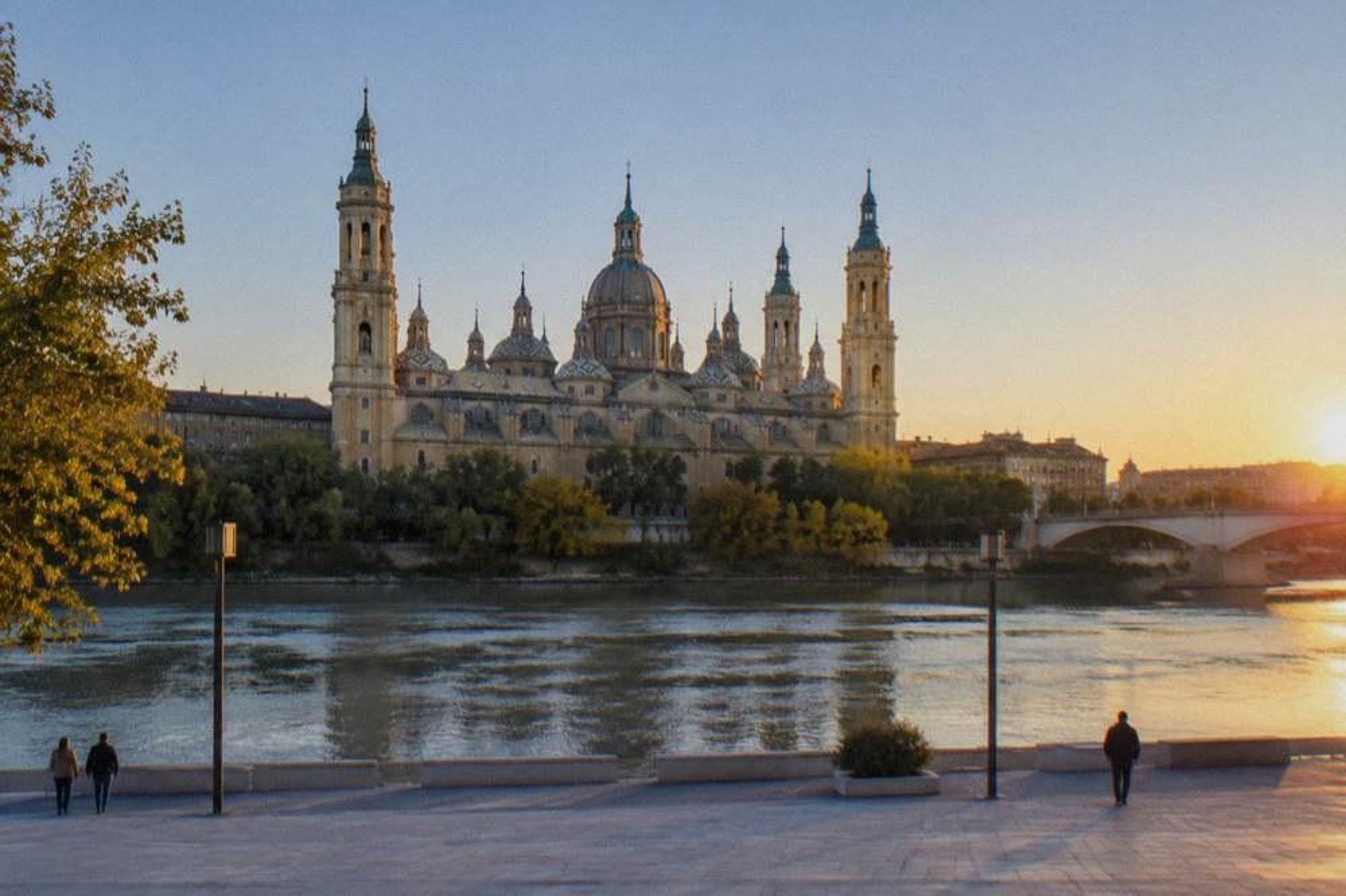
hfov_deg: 54.5
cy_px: 448
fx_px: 1308
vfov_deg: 37.8
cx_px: 673
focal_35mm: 35
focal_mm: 35
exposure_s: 1/500
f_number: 7.1
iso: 400
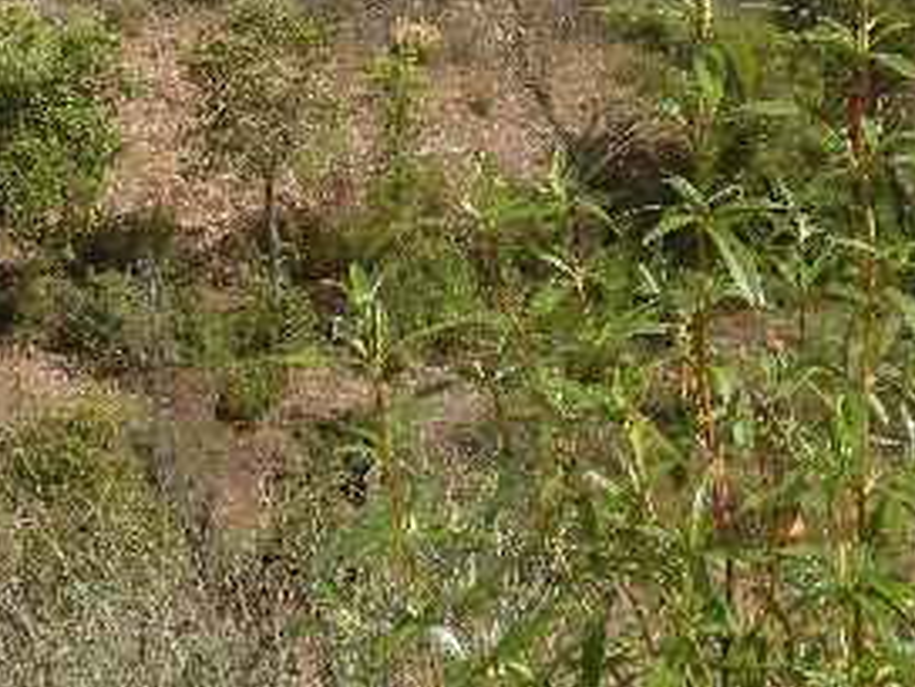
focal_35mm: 109
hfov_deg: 18.0
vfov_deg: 13.0
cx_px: 390
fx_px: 2881
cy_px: -293
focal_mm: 7.9
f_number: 2.8
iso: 64
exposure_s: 1/754
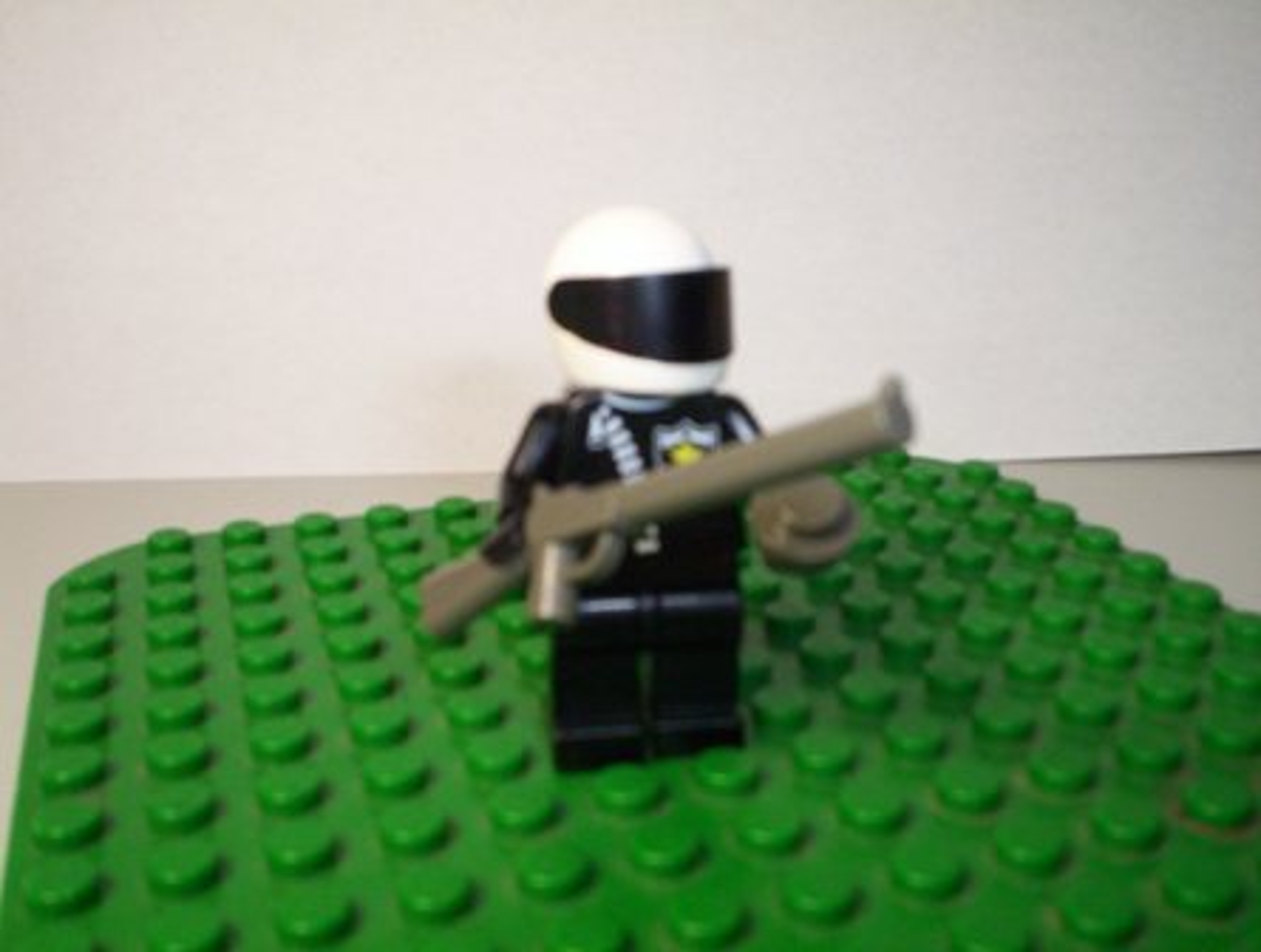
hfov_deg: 48.9
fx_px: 1388
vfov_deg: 37.9
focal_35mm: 38
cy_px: 476
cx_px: 630
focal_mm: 4.99
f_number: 4.5
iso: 140
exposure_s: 1/60
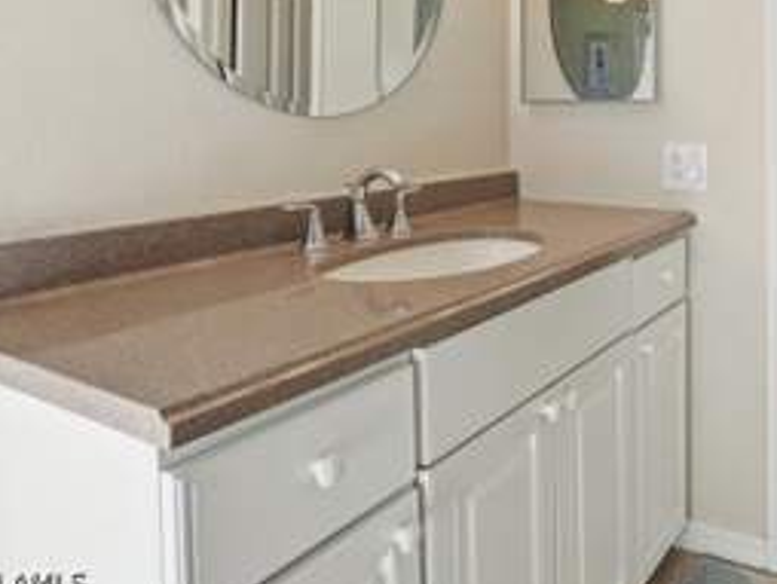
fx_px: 652
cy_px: 115
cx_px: 658
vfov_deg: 45.8
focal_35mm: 29
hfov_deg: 55.6
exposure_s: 1/160
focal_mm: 16
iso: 200
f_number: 9
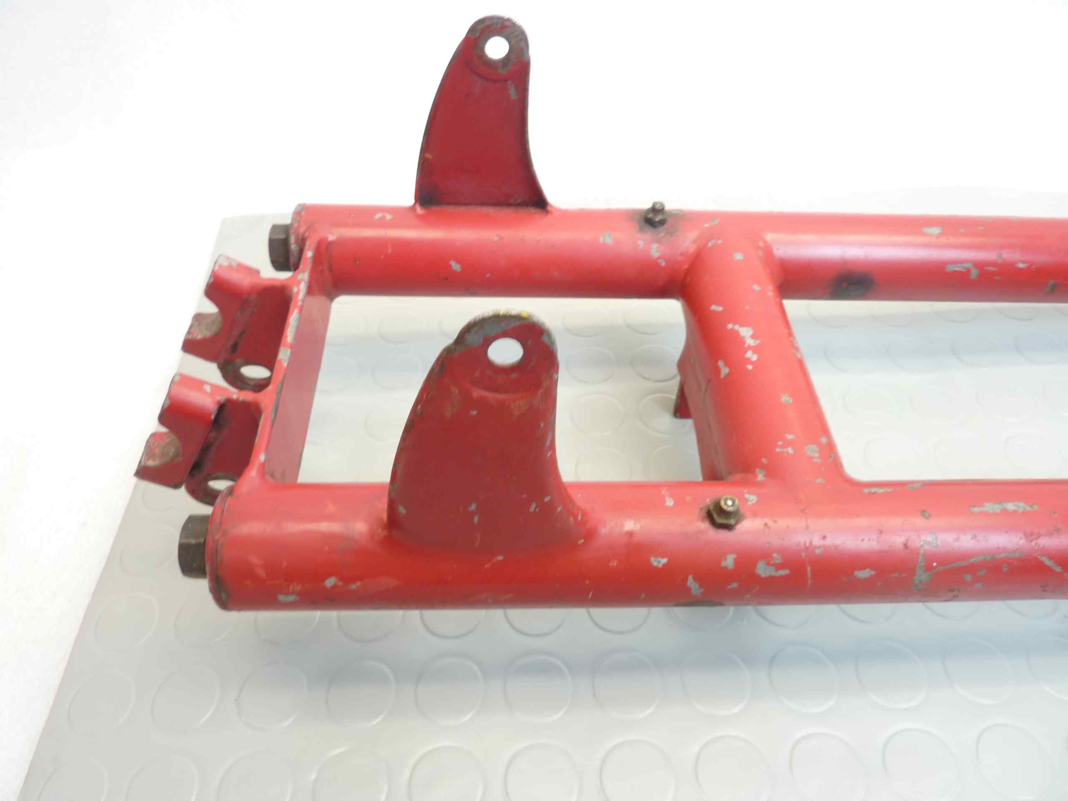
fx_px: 771
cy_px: 400
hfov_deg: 69.4
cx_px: 534
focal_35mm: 25
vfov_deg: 54.9
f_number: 3.3
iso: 80
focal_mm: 4.1
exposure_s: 1/8
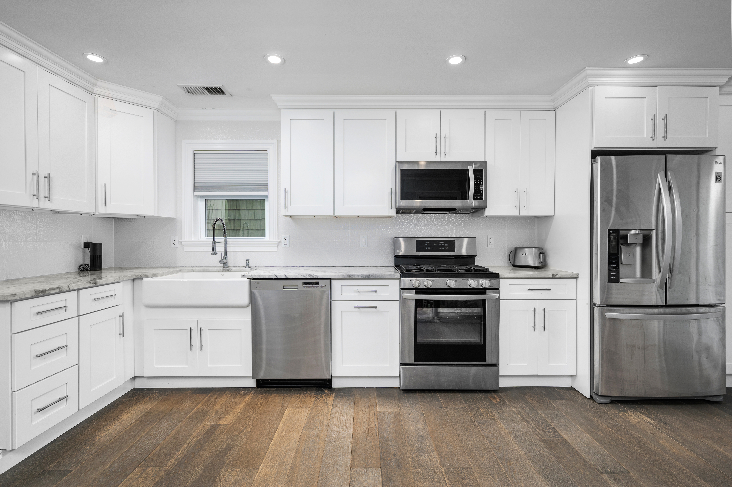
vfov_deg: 72.0
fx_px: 335
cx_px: 366
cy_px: 244
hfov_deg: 95.0
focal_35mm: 16
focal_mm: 16.5
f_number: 7.1
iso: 320
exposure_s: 1/1.67
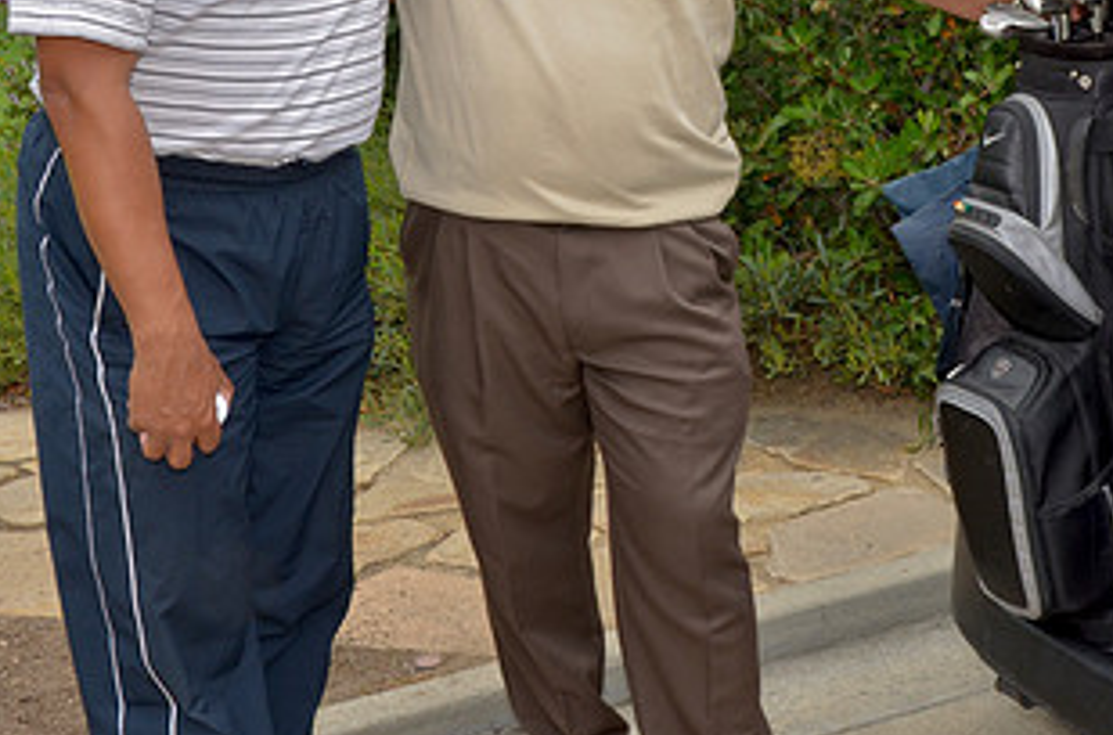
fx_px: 1911
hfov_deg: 32.3
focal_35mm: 62
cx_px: 684
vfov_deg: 21.3
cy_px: 61
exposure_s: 1/200
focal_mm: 22
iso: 200
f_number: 11
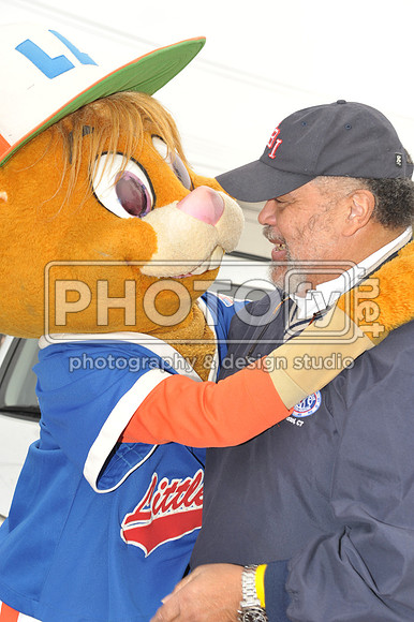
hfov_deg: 19.4
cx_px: 207
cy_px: 311
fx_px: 1209
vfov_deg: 28.9
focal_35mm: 70
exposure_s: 1/250
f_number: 8
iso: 400
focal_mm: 70
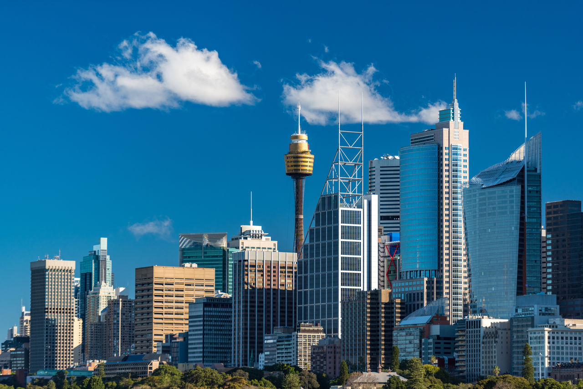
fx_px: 2349
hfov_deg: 14.2
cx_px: 292
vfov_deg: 9.5
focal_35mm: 145
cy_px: 194
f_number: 2.8
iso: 200
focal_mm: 145
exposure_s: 1/750
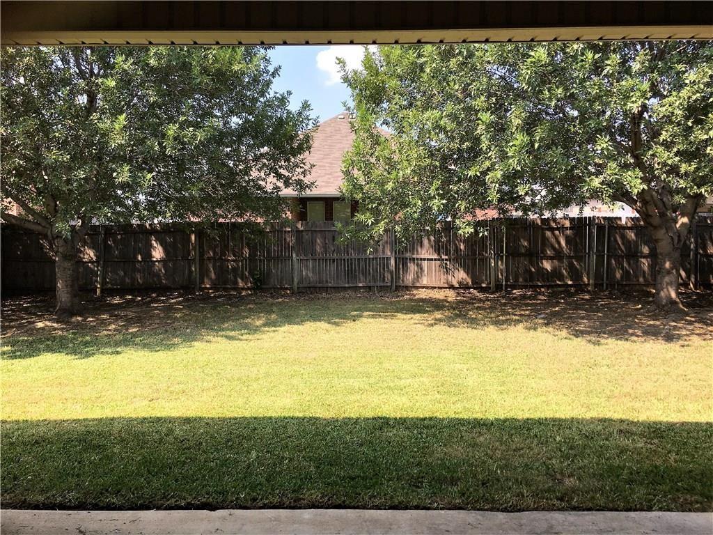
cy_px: 268
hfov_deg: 61.7
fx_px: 597
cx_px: 356
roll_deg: +0.4
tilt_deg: -0.9
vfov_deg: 48.2
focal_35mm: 29
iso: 25
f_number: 2.2
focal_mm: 4.15
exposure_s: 1/705
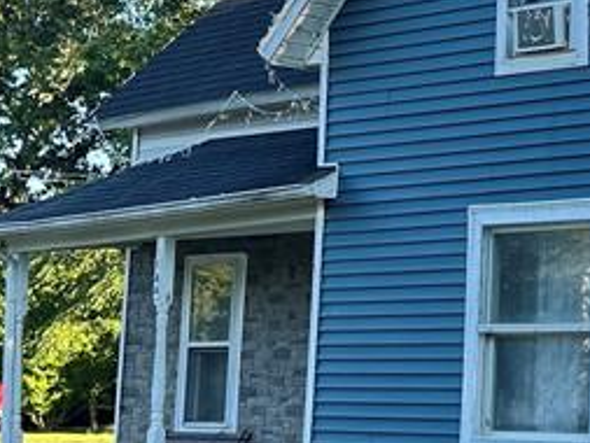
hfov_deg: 18.3
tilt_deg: +7.5
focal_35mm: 97
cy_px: 128
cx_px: 851
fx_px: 1654
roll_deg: -0.3
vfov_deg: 15.2
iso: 80
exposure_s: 1/971
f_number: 1.78
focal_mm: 6.86
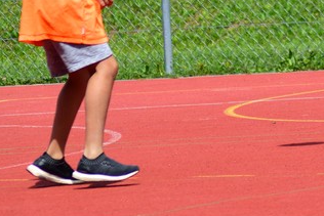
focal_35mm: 754
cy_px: -112
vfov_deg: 1.8
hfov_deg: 2.7
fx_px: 6785
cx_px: 465
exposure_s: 1/1250
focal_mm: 155
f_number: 5.6
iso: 200
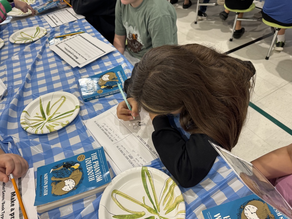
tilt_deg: -46.4
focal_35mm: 24
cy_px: 110
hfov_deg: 71.6
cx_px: 146
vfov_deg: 56.8
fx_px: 202
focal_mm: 6.76
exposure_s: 1/90
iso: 160
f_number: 1.78
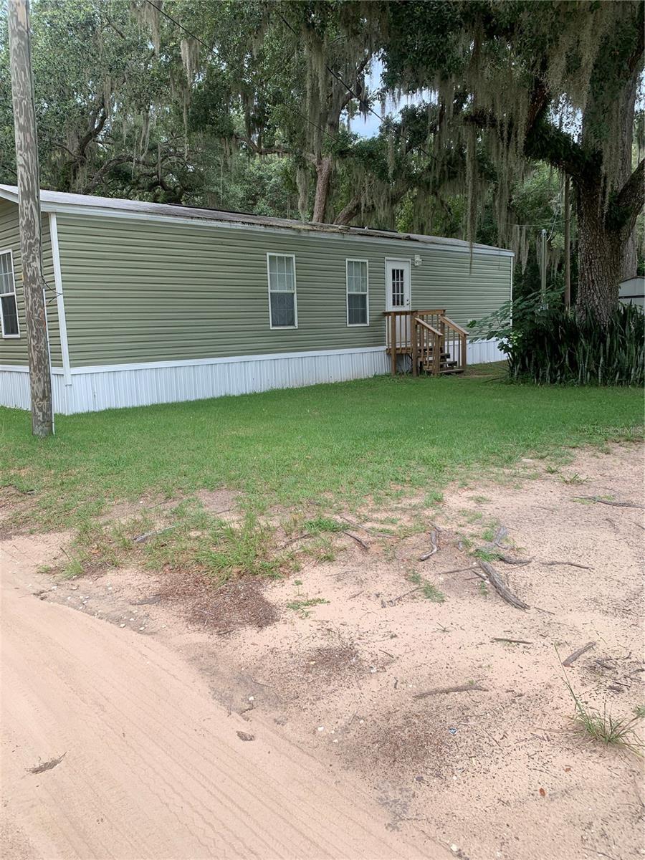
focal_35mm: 26
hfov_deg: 53.1
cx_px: 322
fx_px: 646
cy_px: 430
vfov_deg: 67.3
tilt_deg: -8.9
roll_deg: +1.7
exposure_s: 1/457
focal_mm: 4.25
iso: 25
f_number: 1.8
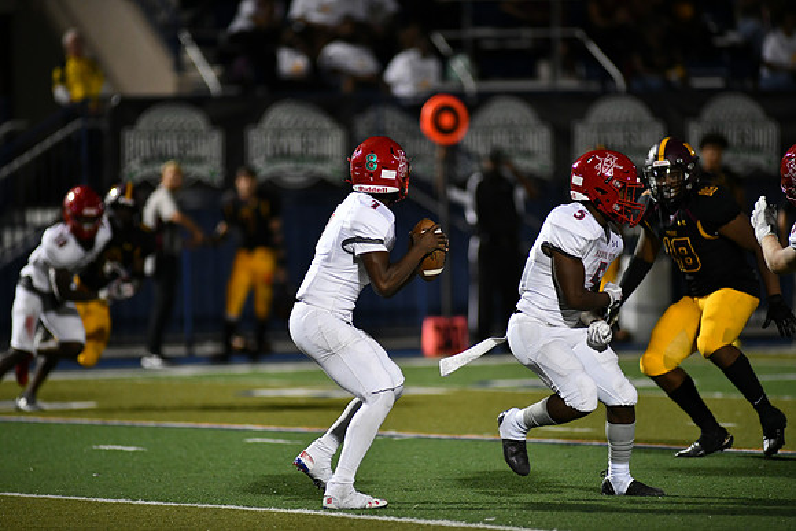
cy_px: 266
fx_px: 6635
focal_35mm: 300
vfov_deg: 4.6
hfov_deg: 6.9
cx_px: 398
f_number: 2.8
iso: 2500
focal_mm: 300
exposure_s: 1/1000
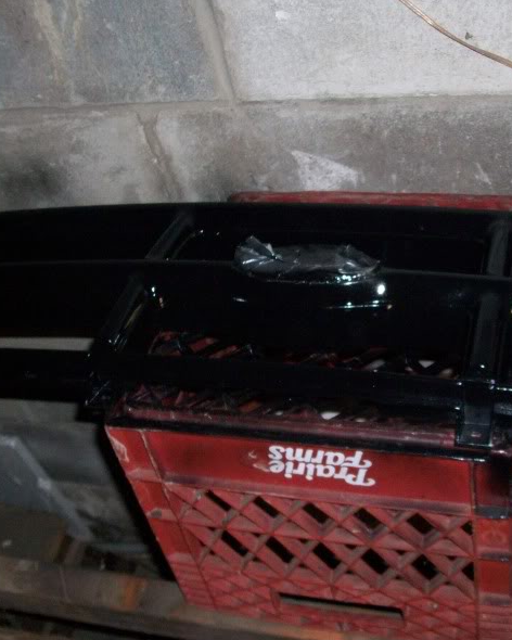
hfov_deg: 33.1
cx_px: 353
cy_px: 323
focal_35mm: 45
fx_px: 852
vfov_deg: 41.2
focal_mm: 5.7
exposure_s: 1/60
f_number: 2.8
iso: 160
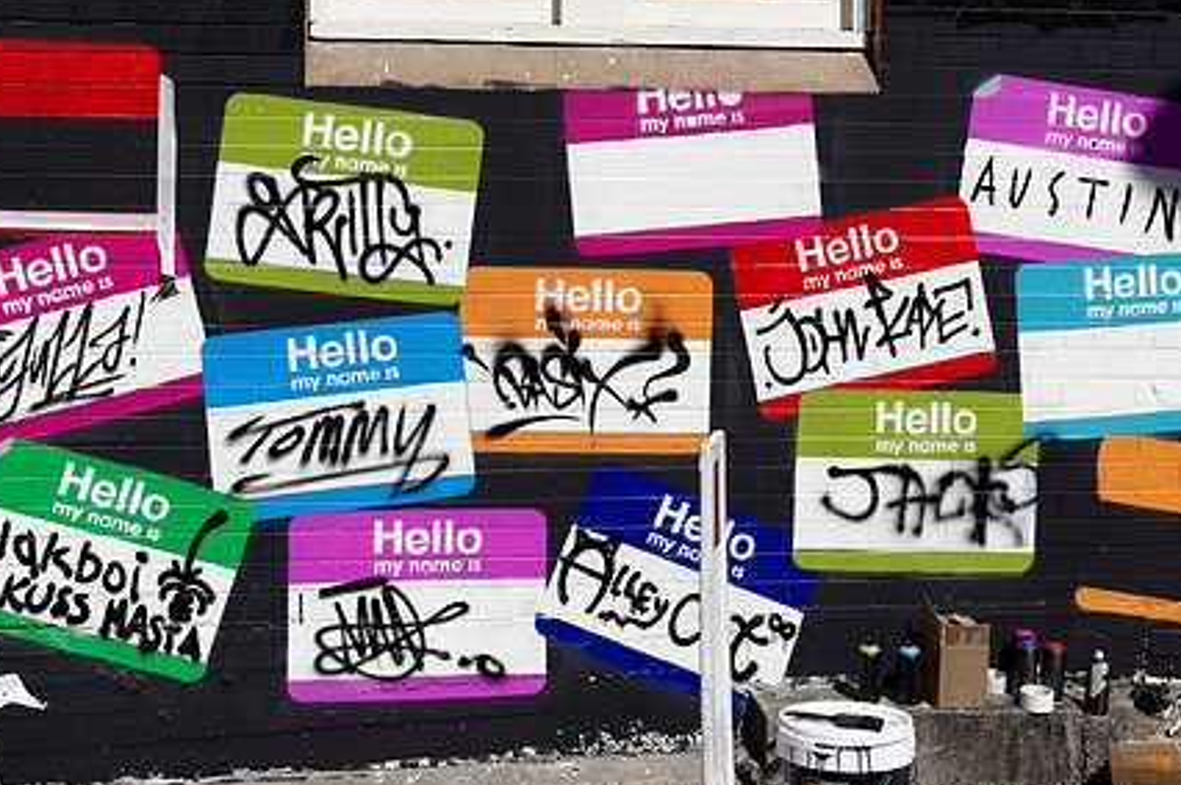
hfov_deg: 40.4
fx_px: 1606
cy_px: 384
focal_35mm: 49
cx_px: 585
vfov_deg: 27.5
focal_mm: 23.75
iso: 100
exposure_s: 1/1000
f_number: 5.6
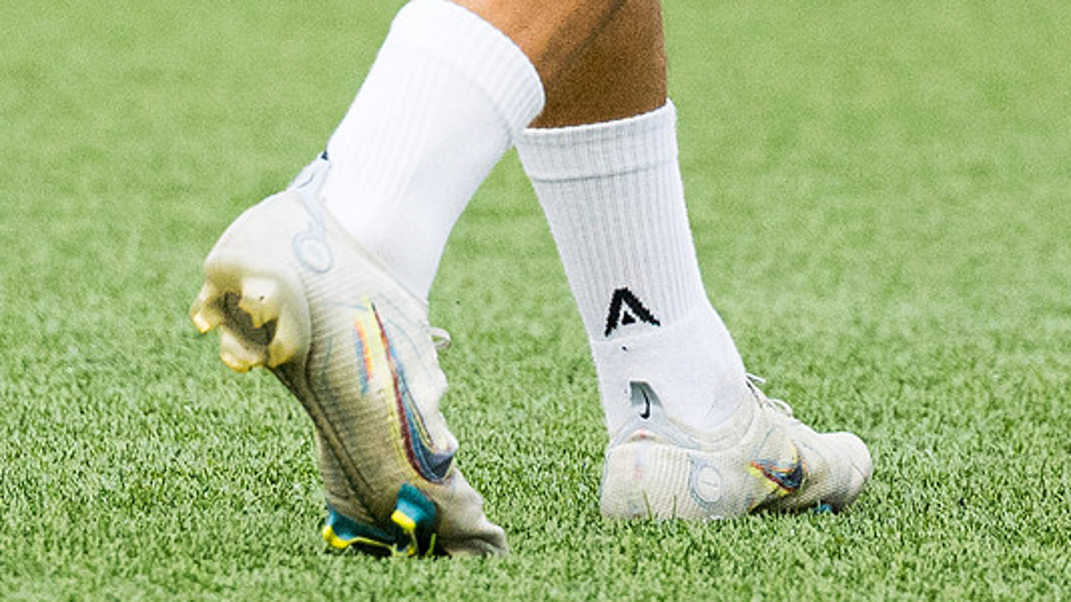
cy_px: -338
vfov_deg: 1.4
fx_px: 24501
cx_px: -253
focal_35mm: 863
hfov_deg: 2.5
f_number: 2.8
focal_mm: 115
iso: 1000
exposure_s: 1/1000
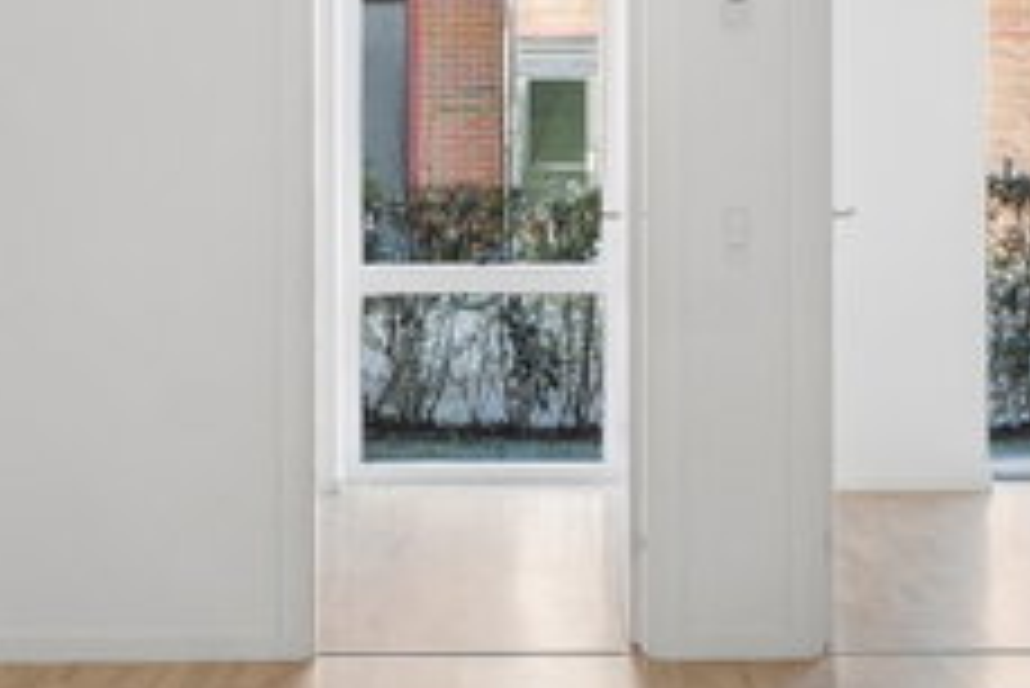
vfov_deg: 14.5
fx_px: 2691
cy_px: 135
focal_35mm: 94
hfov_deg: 21.7
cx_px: 573
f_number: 8
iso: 200
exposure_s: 1/3.33
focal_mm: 20
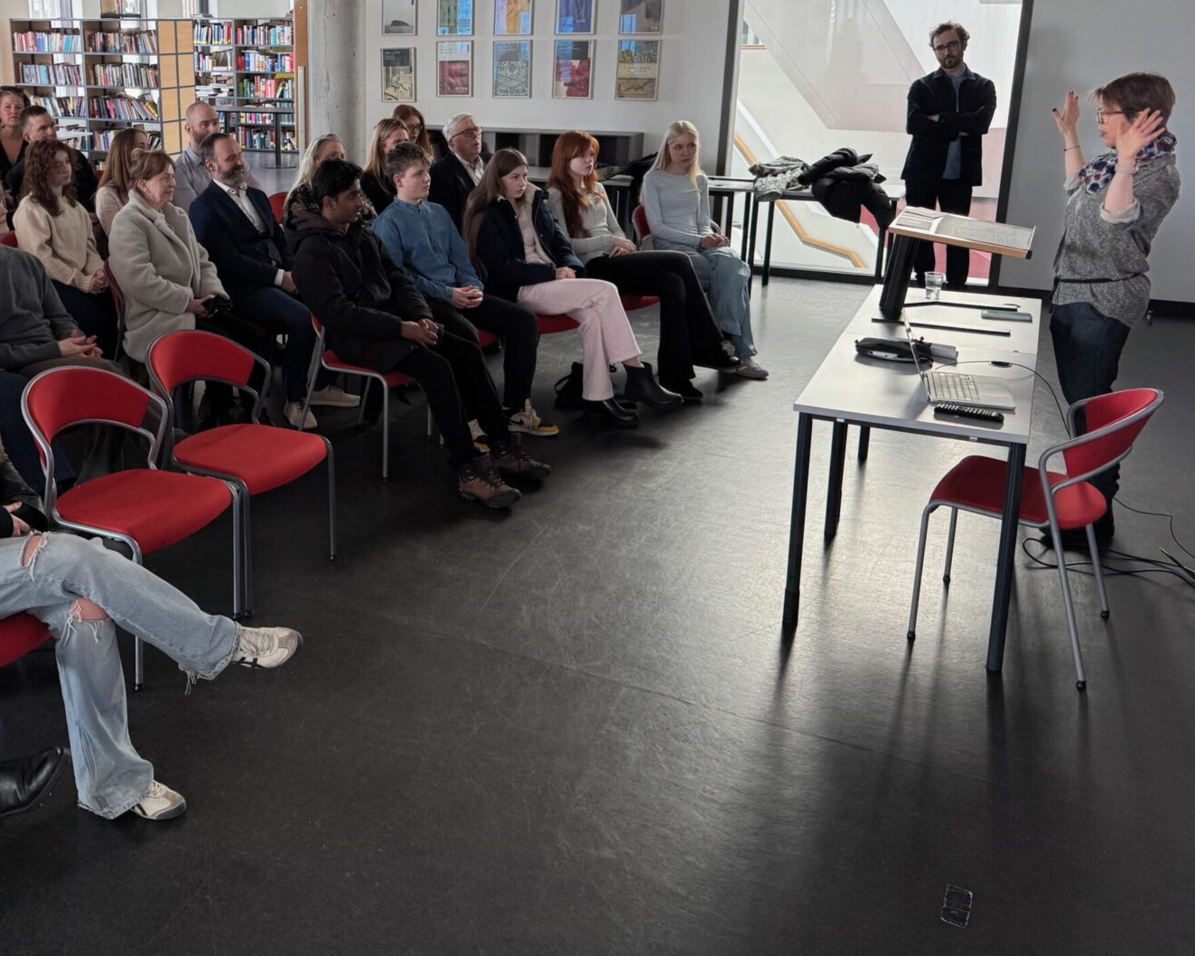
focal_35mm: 34
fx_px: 1202
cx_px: 341
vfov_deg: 42.7
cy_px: 310
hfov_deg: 51.2
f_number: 1.78
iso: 80
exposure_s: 1/121
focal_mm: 6.76
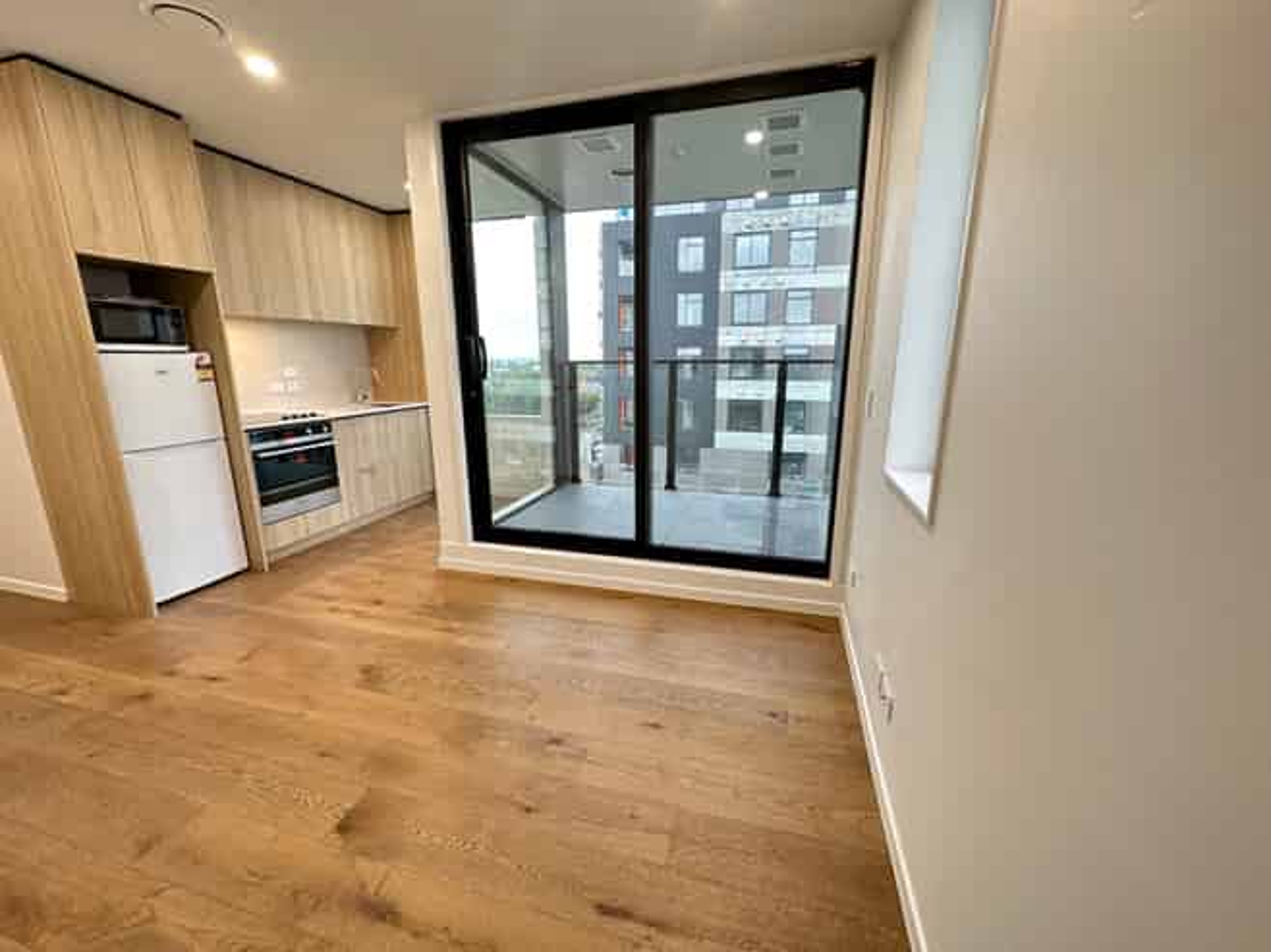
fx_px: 514
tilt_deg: -14.1
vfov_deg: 85.6
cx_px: 636
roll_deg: +0.0
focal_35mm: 14
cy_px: 476
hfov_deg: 102.1
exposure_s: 1/50
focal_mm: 2.22
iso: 200
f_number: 2.2
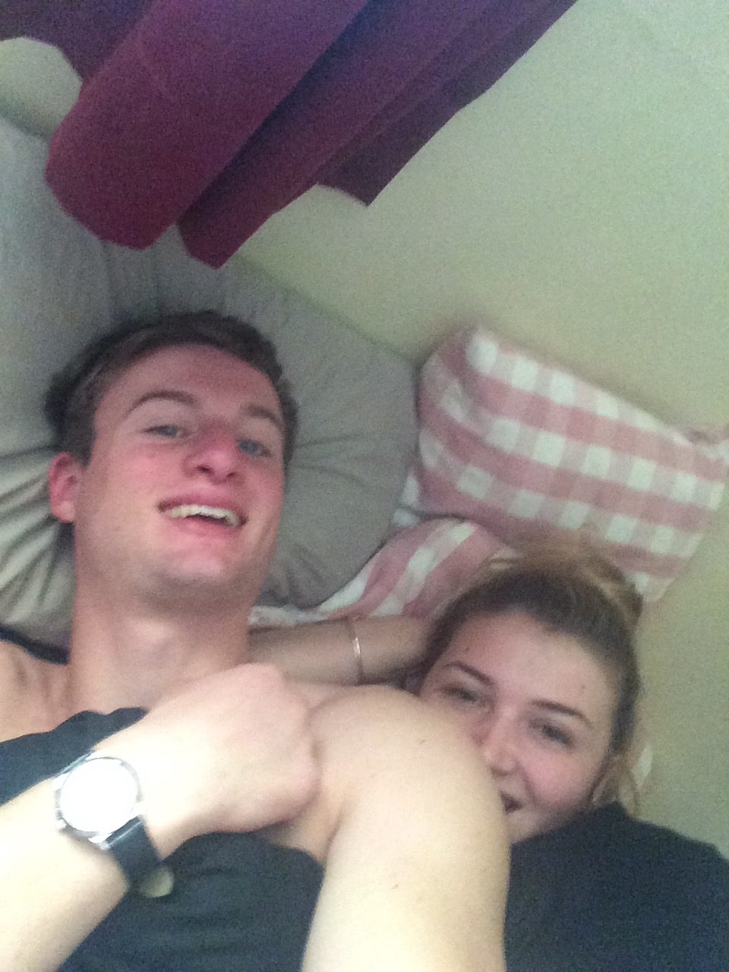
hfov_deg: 45.4
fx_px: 870
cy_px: 486
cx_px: 364
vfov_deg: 58.4
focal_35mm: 31
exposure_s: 1/15
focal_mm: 2.15
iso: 640
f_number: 2.4
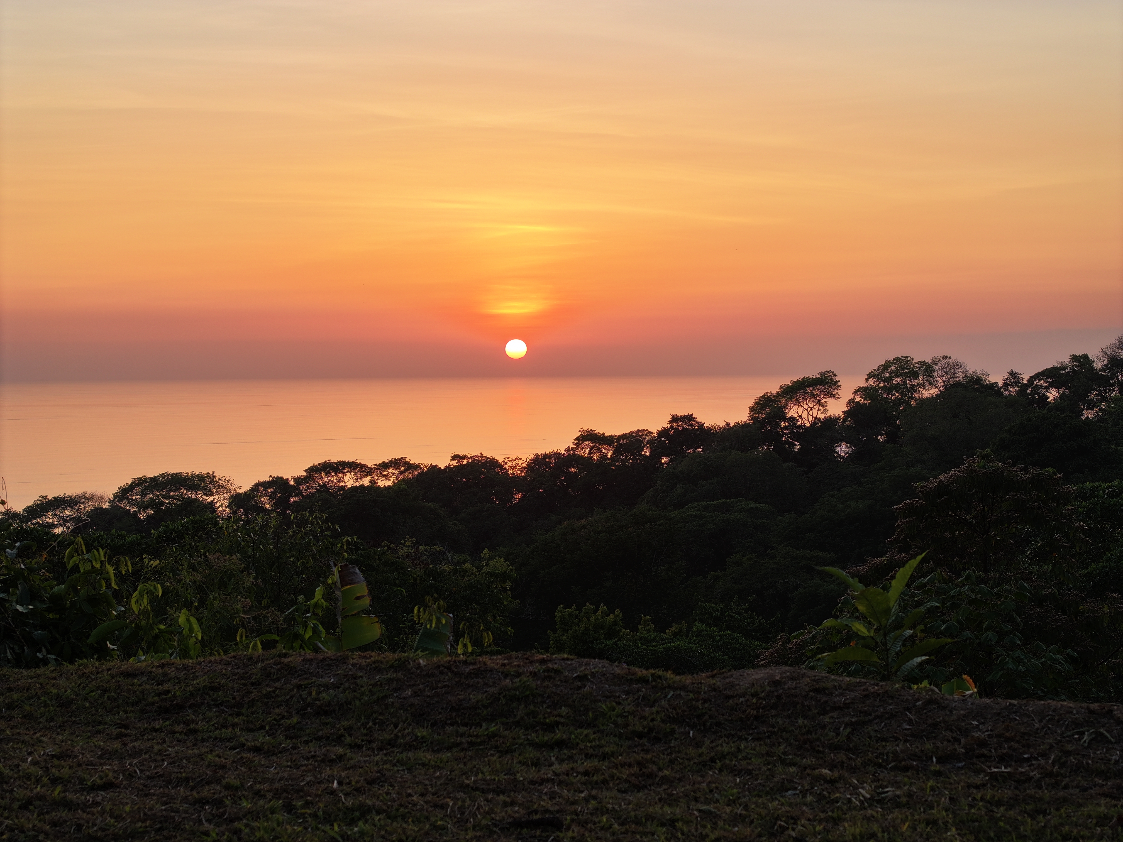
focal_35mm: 70
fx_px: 2271
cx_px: 562
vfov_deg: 21.0
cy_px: 421
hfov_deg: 27.8
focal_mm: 19.35
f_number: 2.8
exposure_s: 1/240
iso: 100
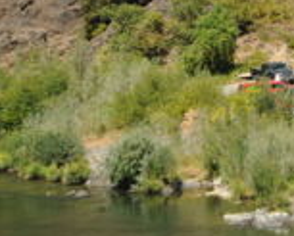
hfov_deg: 5.2
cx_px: 521
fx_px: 3199
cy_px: -27
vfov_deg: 4.2
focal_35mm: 367
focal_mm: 75
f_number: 14
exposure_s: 1/160
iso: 200
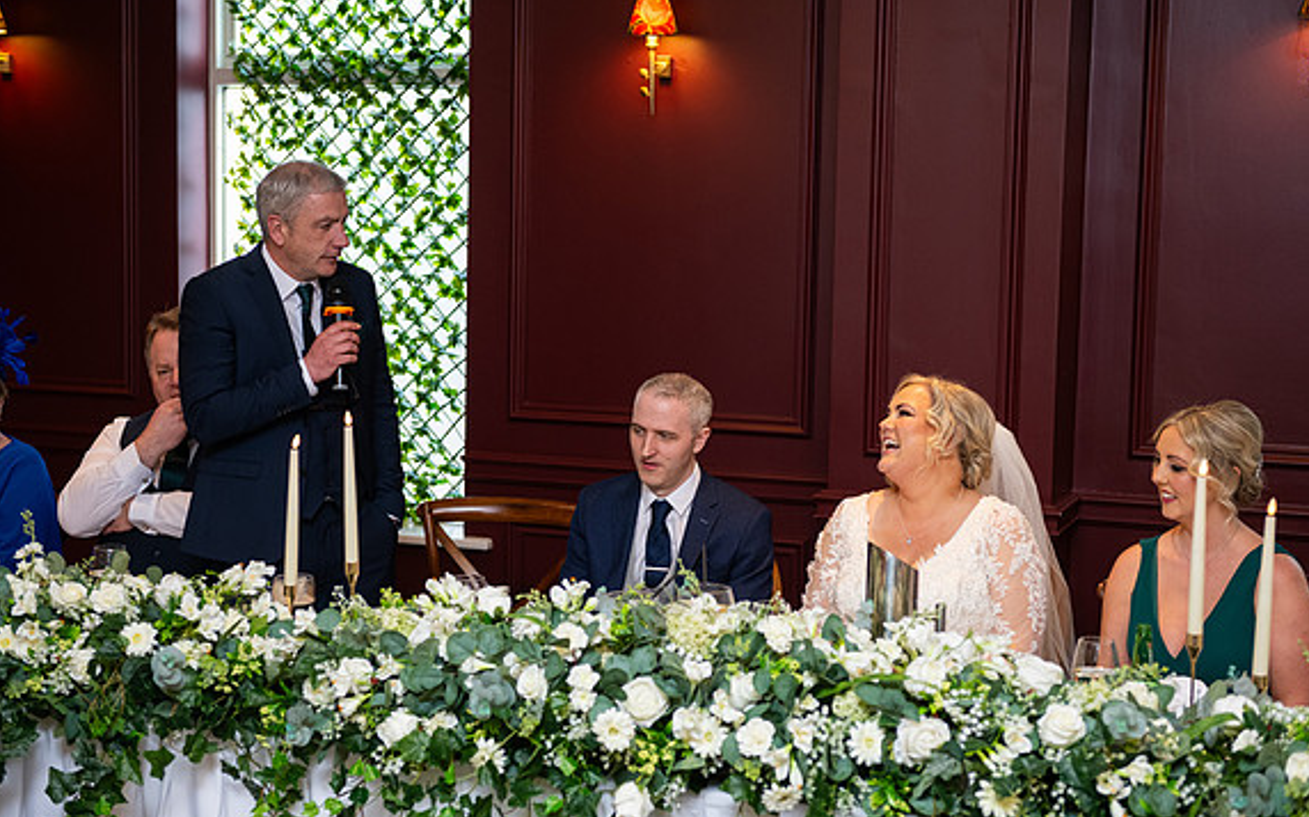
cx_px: 661
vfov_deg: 21.6
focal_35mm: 60
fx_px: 2140
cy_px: 379
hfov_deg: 34.0
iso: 800
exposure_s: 1/160
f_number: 3.5
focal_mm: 58
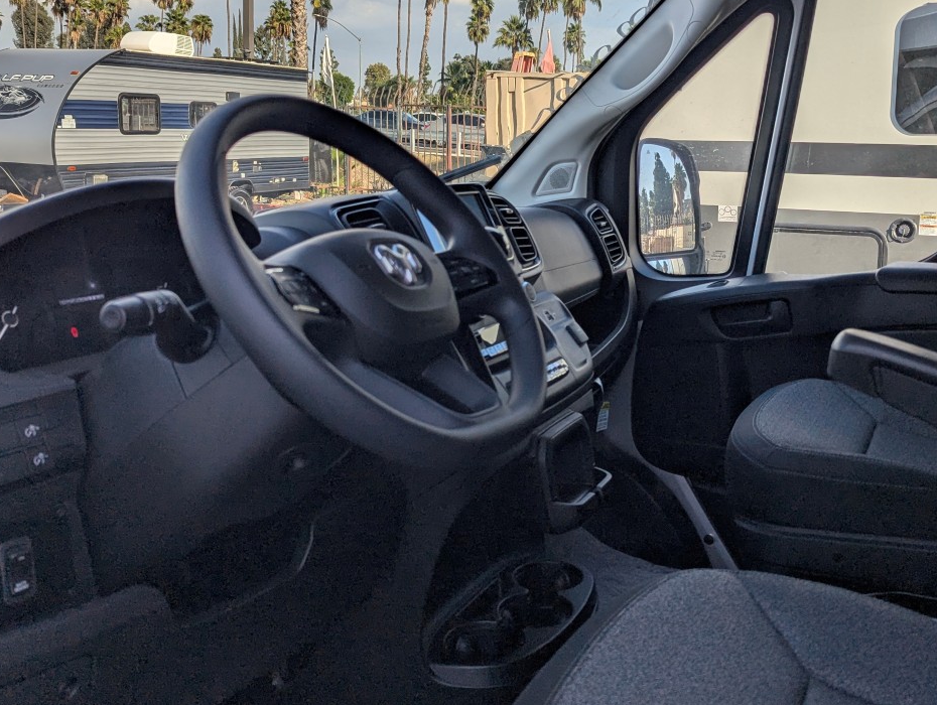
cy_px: 270
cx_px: 576
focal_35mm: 36
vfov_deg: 39.5
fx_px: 976
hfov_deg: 50.9
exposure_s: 1/1179
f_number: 1.85
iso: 40
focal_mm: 6.81
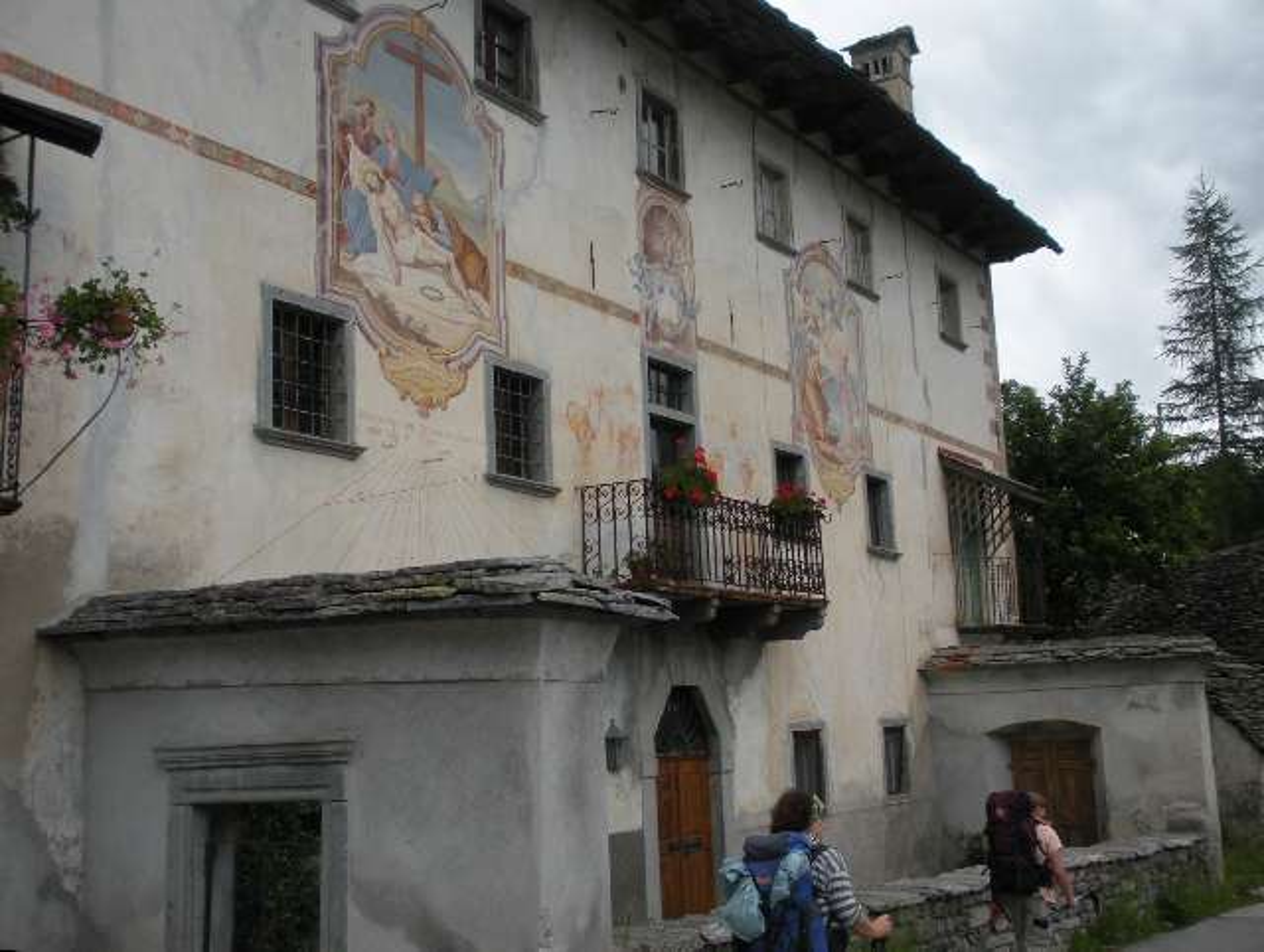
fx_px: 1280
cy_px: 476
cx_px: 632
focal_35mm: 35
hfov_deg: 52.6
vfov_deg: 40.8
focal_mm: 6.3
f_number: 3.5
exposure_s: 1/423
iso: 64
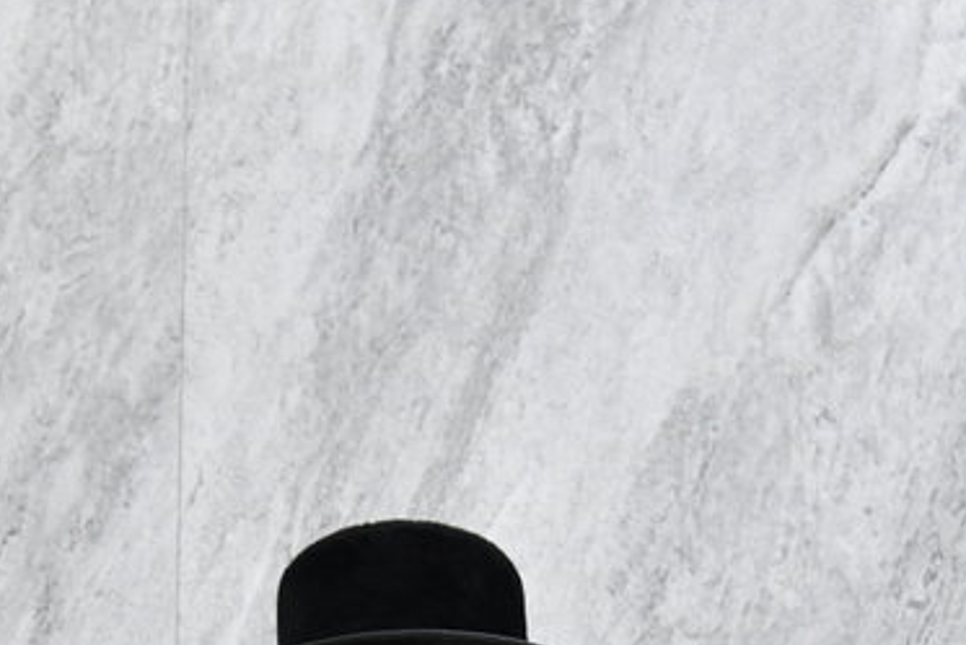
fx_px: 4026
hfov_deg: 13.5
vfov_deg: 8.9
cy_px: 986
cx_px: -23
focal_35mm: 150
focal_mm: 40
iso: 2000
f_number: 5.6
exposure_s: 1/100
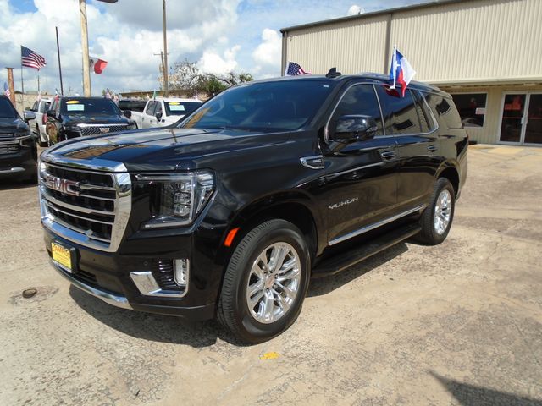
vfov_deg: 53.1
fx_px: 407
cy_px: 203
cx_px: 271
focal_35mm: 26
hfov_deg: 67.3
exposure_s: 1/1500
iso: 100
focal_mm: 4.6
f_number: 3.2
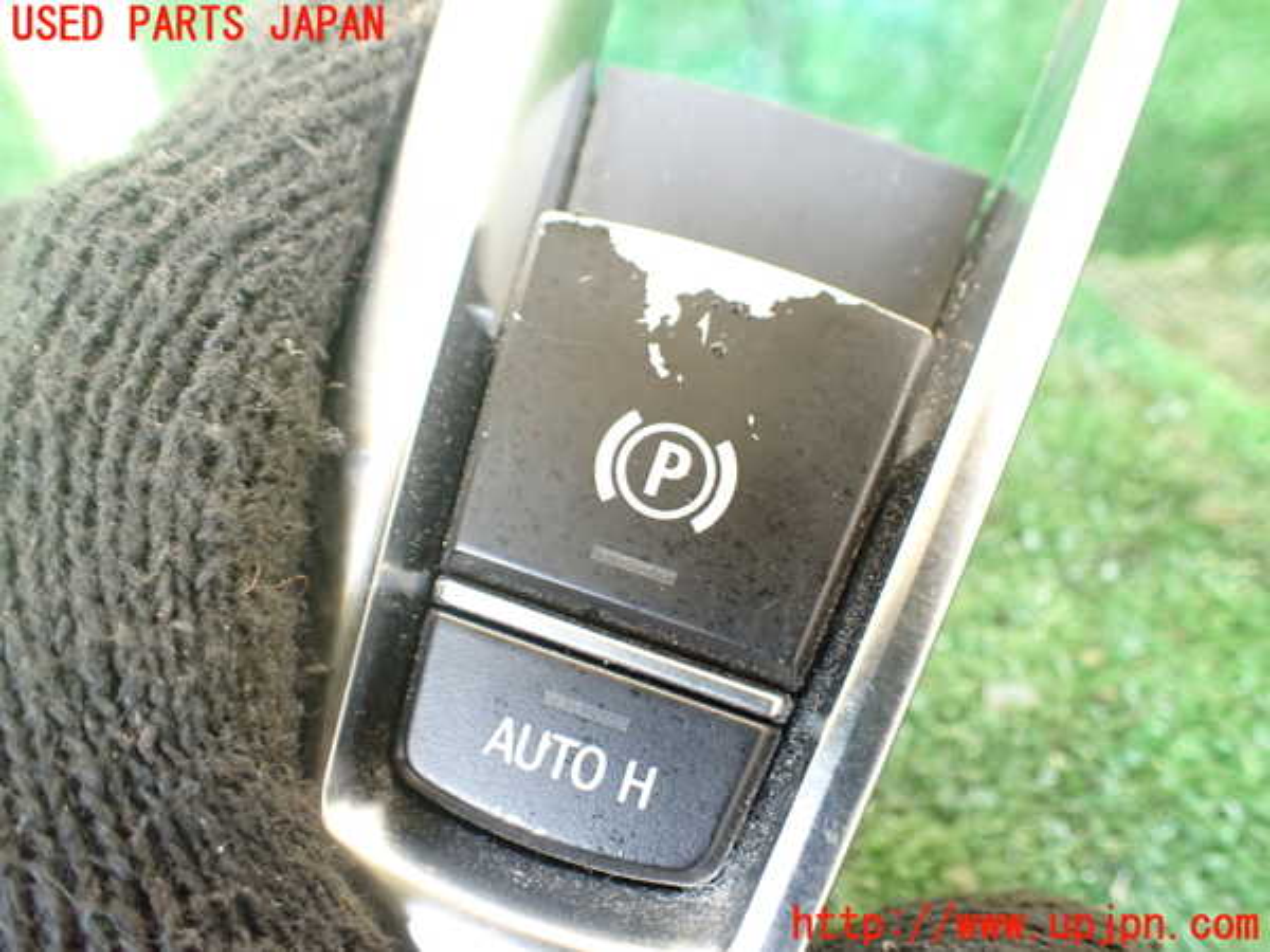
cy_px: 476
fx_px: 1101
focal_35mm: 30
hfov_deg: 60.0
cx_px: 635
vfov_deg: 46.8
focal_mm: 5.4
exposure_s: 1/125
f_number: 2.3
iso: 500
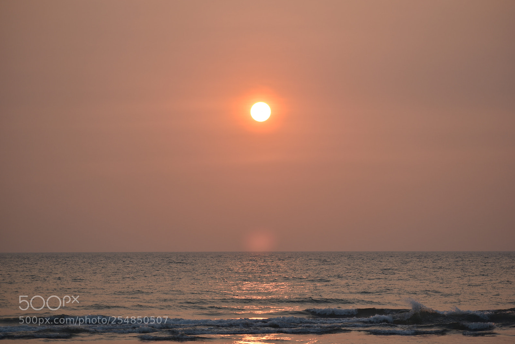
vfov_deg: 9.6
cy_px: 172
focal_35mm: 144
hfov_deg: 14.3
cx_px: 258
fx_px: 2053
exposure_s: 1/400
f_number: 5
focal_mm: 95
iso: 125
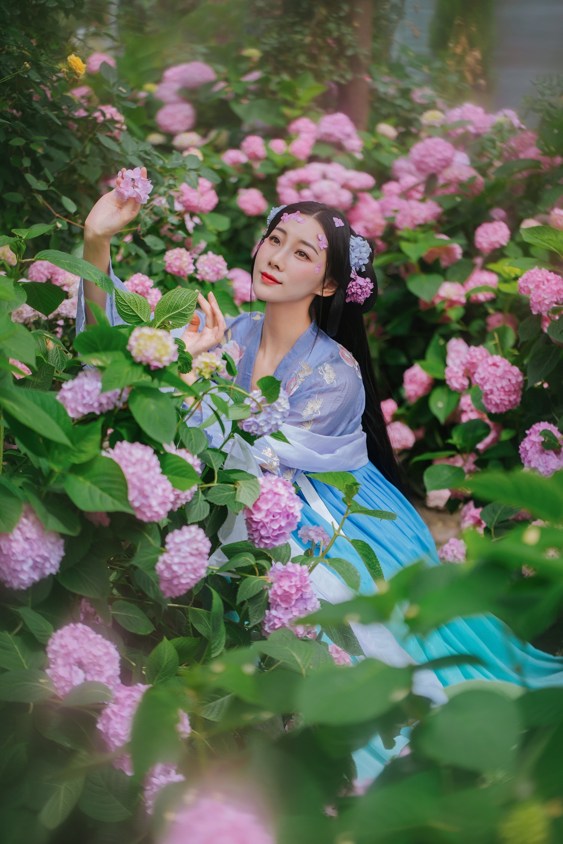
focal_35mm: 92
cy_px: 422
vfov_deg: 22.1
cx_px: 282
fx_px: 2158
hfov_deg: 14.9
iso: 100
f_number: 2.8
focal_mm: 92
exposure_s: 1/640
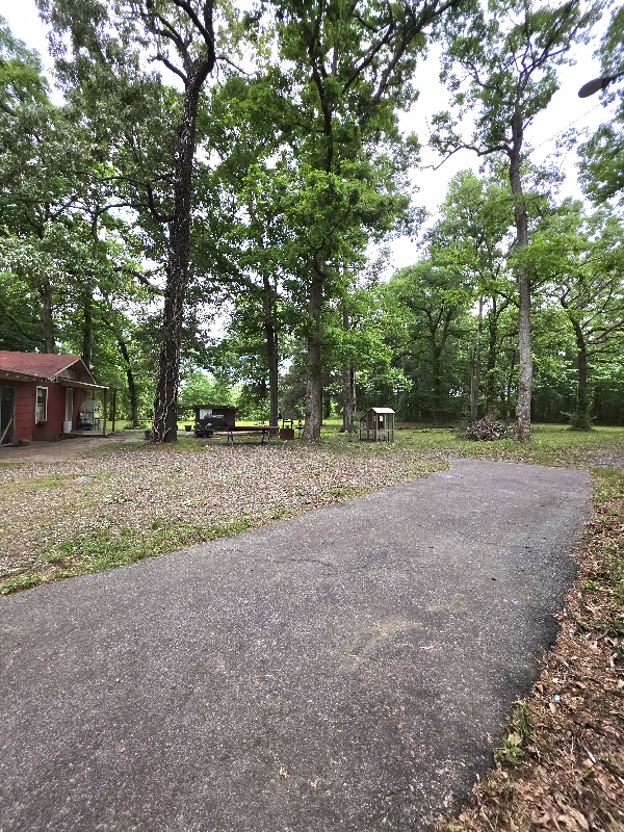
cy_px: 416
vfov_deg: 106.2
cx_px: 312
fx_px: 312
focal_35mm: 13
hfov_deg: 89.9
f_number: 1.9
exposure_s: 1/263
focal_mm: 2.2
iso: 16
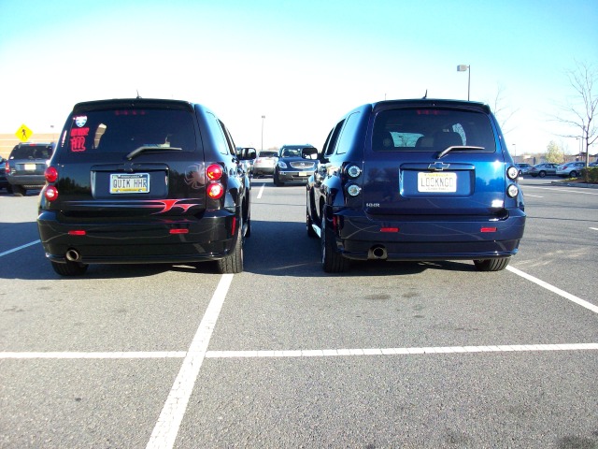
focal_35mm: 34
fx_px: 587
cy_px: 224
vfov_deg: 41.8
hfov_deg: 54.0
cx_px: 299
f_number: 2.8
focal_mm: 5.7
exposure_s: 1/297
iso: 80
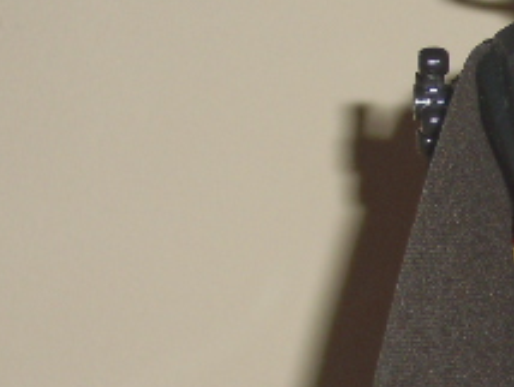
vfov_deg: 6.8
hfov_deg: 9.0
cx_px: 624
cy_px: 365
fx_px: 3241
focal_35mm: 218
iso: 200
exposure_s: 1/60
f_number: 4.6
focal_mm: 13.1
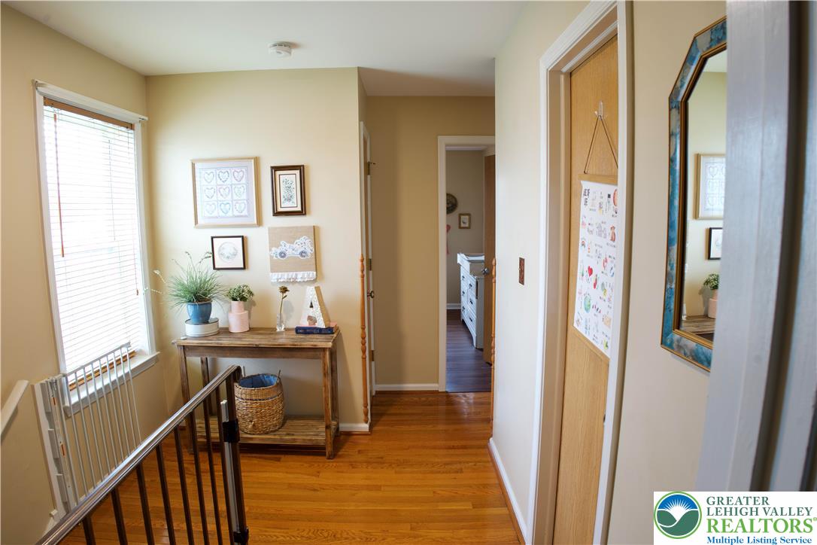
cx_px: 408
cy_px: 272
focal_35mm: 20
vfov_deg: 61.9
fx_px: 454
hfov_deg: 84.0
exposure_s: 1/1.25
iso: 100
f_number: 8
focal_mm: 20
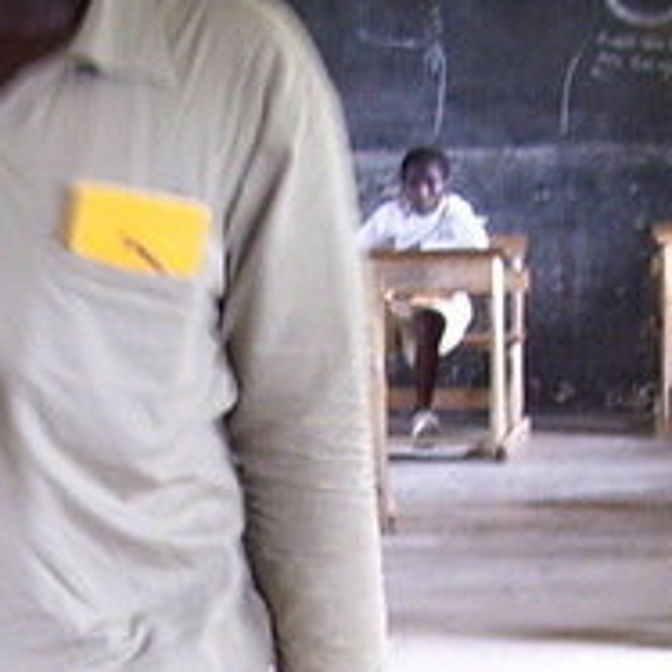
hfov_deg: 9.7
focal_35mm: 179
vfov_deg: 9.7
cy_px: 517
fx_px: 3931
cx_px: 65
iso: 160
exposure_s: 1/10
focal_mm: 6
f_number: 2.7
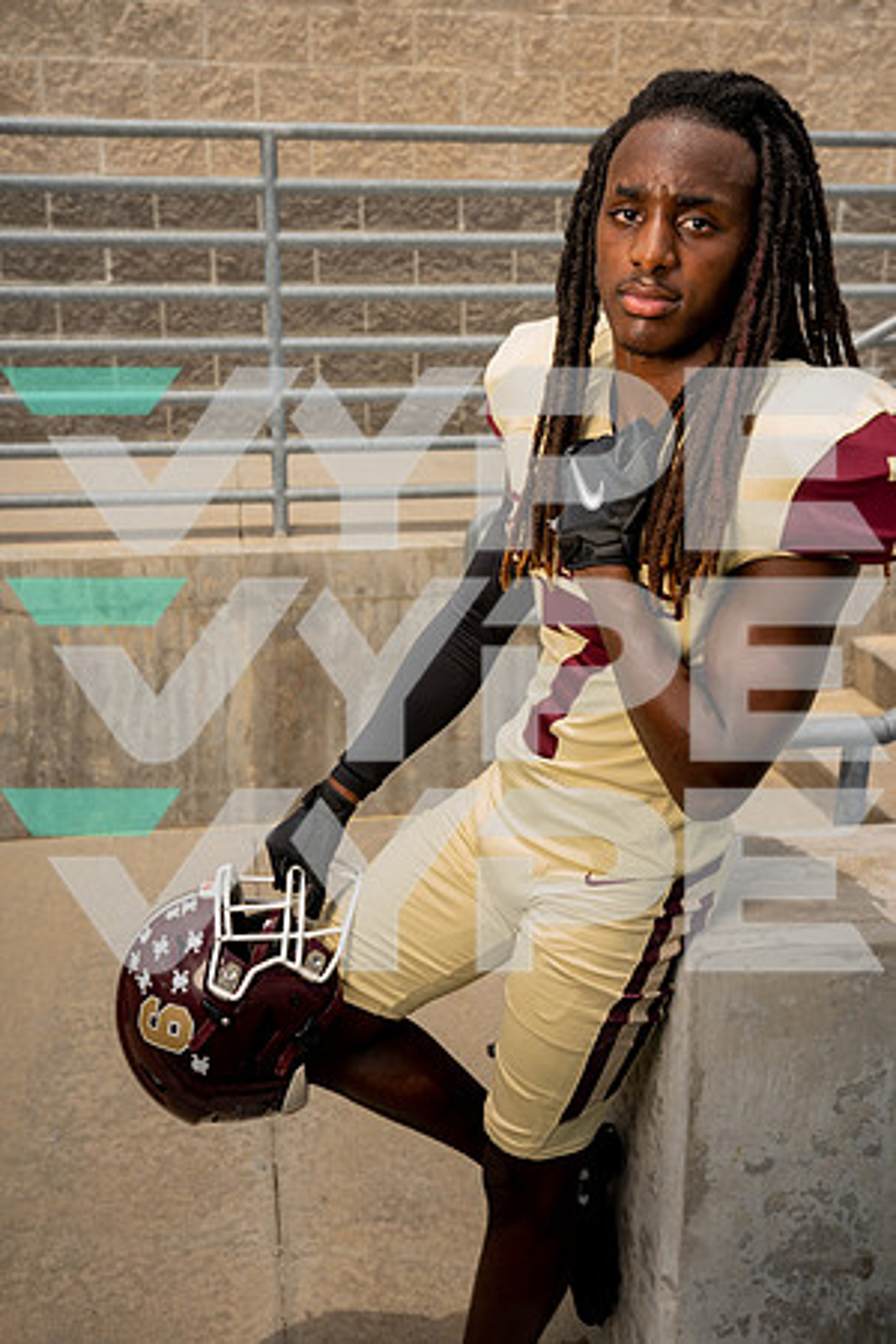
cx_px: 448
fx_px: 1344
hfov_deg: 36.9
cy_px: 672
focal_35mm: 36
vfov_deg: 53.1
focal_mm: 36
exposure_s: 1/200
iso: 50
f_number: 6.3
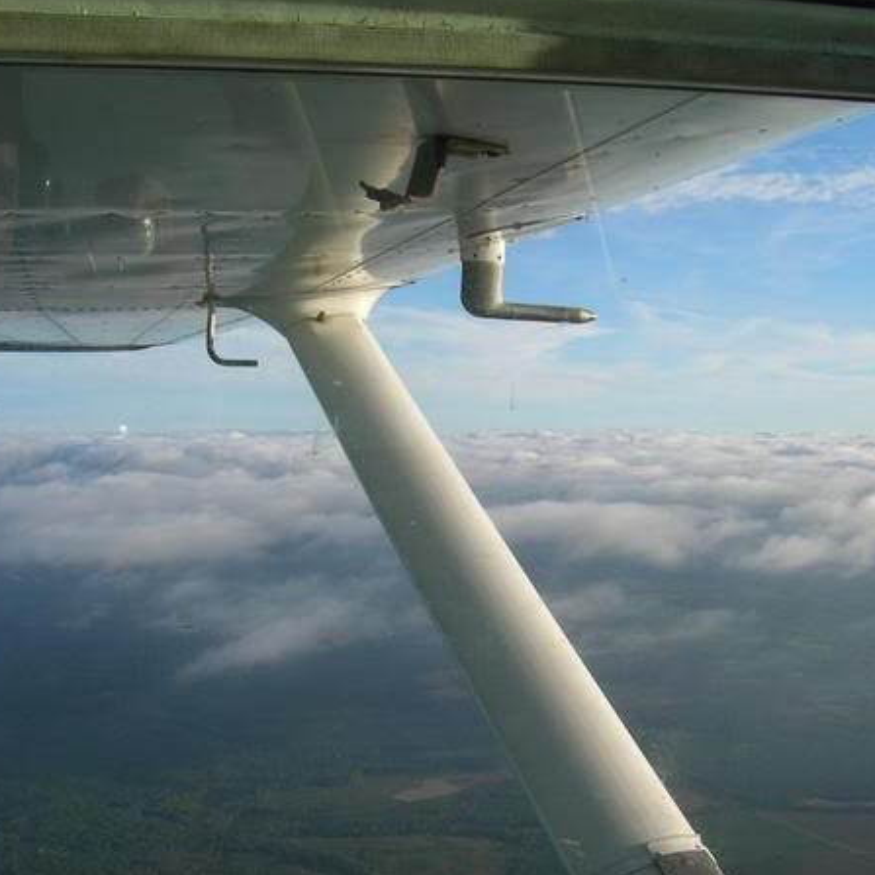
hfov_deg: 38.6
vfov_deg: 39.2
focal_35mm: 43
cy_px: 412
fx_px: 1230
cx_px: 599
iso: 50
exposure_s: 1/405
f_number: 4.9
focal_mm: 5.7
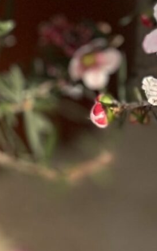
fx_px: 3262
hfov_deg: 2.7
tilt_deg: -28.5
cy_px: -190
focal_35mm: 476
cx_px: 459
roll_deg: +1.1
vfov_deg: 4.4
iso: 32
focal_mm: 9
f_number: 2.8
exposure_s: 1/121
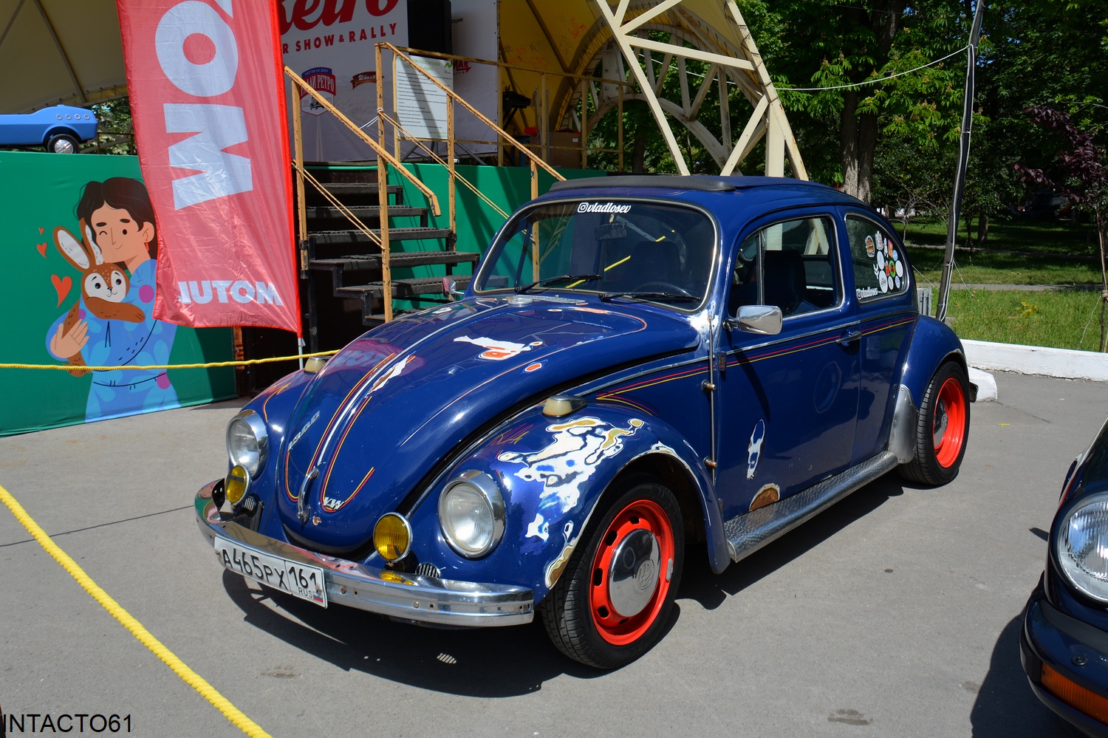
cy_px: 369
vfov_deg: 39.9
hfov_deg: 57.2
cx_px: 554
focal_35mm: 33
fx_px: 1015
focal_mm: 22
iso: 100
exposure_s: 1/320
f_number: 9
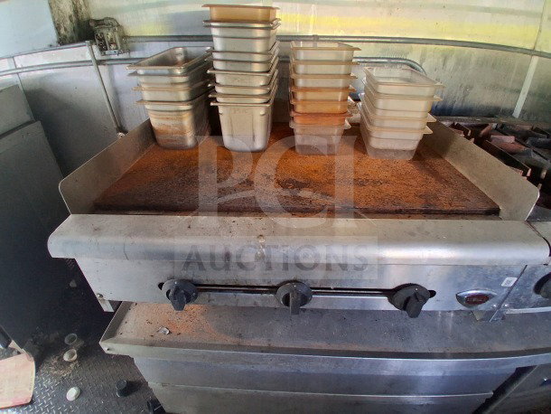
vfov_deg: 74.8
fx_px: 271
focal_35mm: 17
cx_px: 276
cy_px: 207
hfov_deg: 91.0
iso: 320
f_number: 2.2
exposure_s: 1/40
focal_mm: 1.4
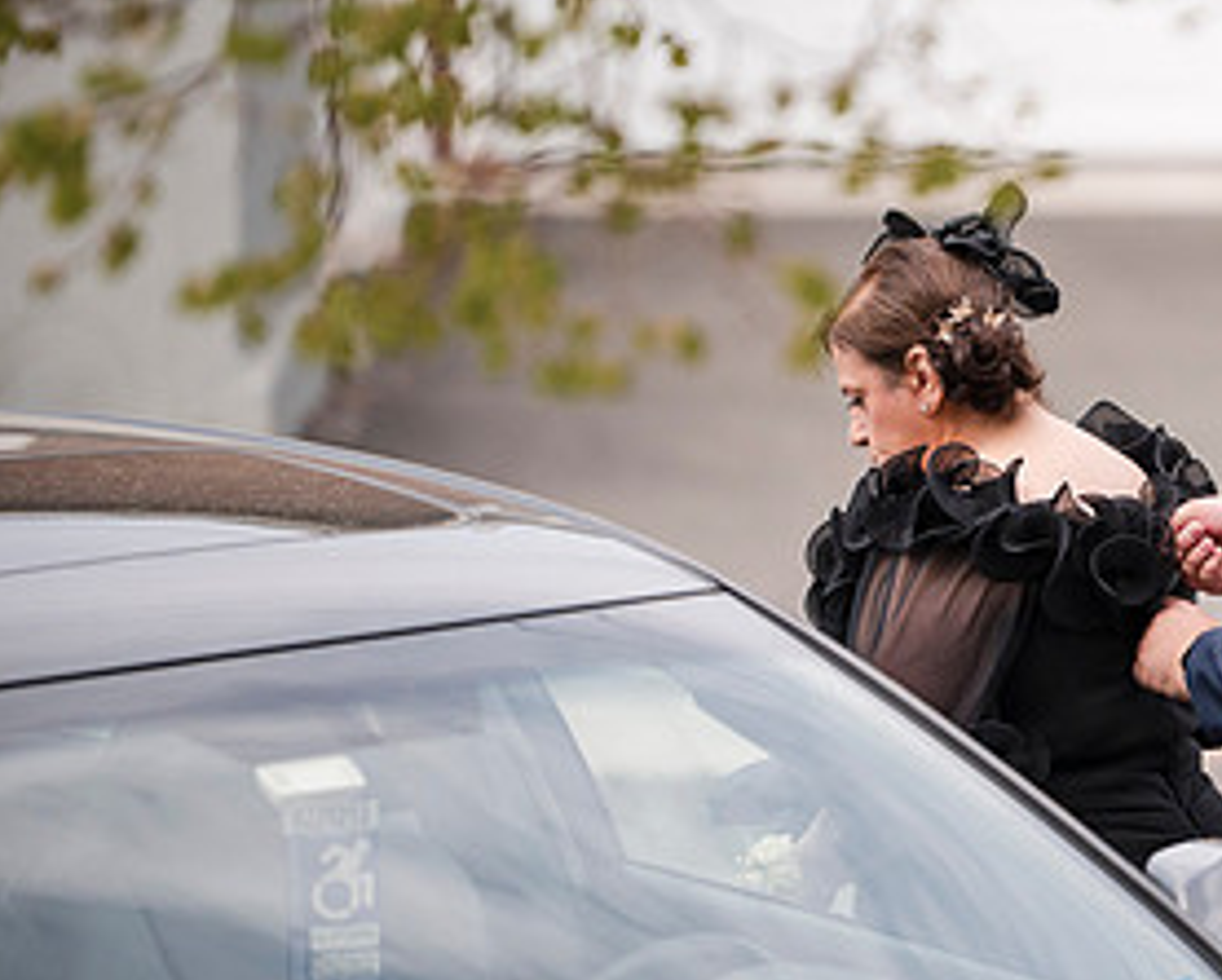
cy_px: 424
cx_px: 1235
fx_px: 14404
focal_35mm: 398
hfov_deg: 4.8
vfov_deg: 3.9
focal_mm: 200
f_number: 2.8
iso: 1600
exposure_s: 1/8000
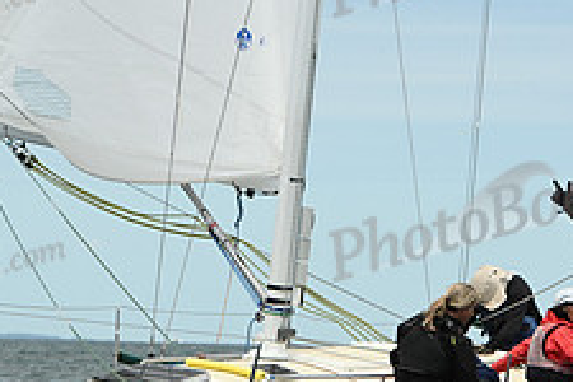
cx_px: 199
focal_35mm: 387
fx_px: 6159
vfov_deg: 3.6
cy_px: 118
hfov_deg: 5.3
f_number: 9
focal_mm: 150
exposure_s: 1/1000
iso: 320
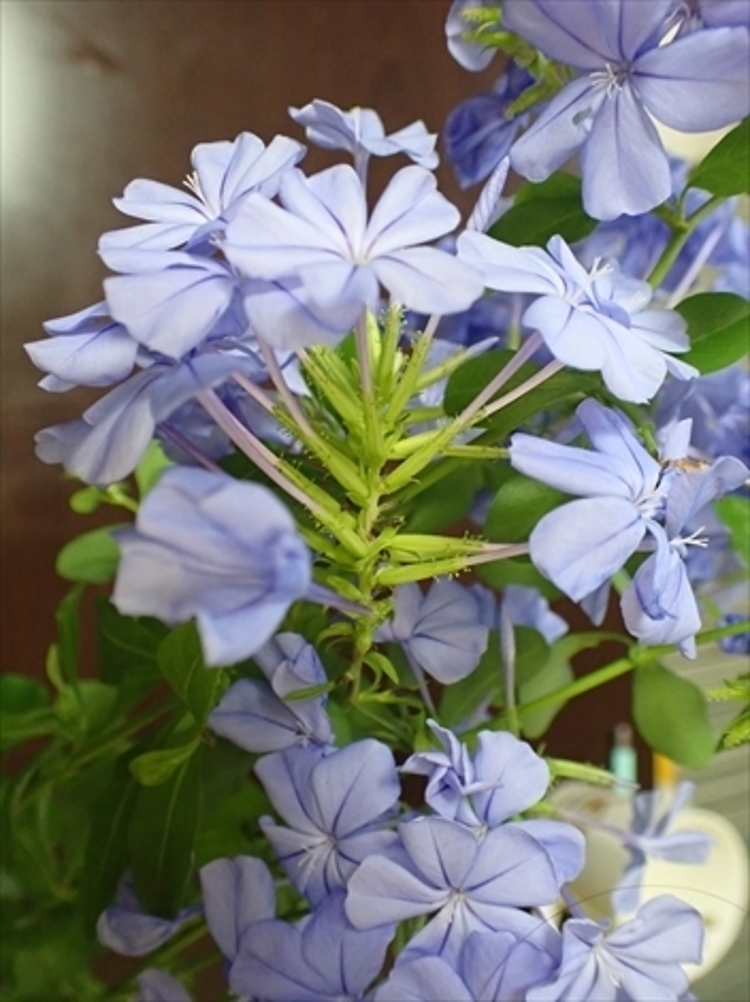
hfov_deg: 46.8
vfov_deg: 60.0
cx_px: 375
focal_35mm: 30
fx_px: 867
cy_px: 501
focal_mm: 5.4
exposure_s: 1/50
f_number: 2.3
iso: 800
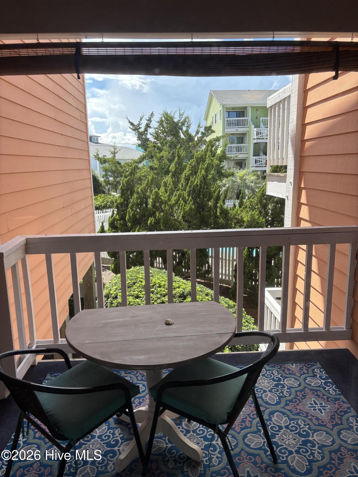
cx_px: 179
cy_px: 238
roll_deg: -0.4
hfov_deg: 53.1
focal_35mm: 26
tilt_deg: -11.9
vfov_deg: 67.3
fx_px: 359
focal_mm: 5.96
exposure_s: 1/799
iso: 50
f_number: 1.6
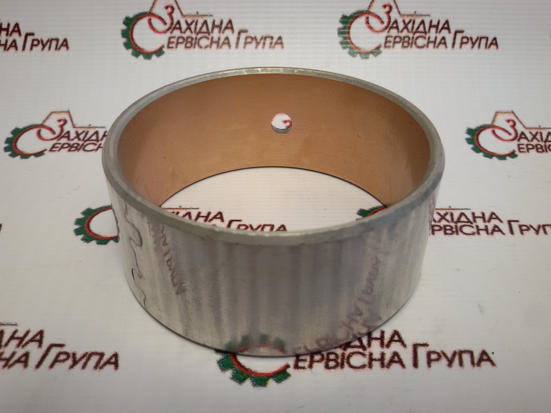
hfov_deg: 58.4
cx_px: 276
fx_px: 493
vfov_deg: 45.4
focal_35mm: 31
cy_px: 206
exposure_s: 1/100
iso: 40
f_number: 2.4
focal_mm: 2.93
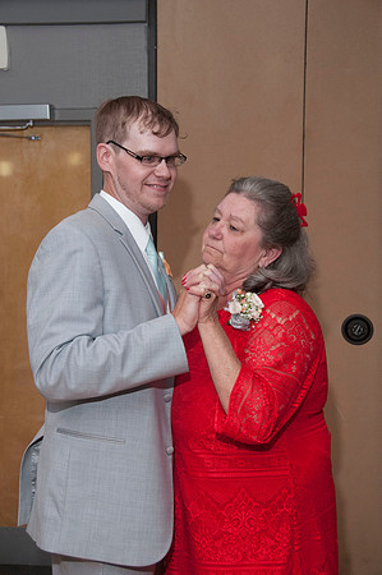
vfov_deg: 35.1
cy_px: 288
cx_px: 191
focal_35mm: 57
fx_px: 909
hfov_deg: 23.7
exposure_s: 1/60
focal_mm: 38
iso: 800
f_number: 5.6
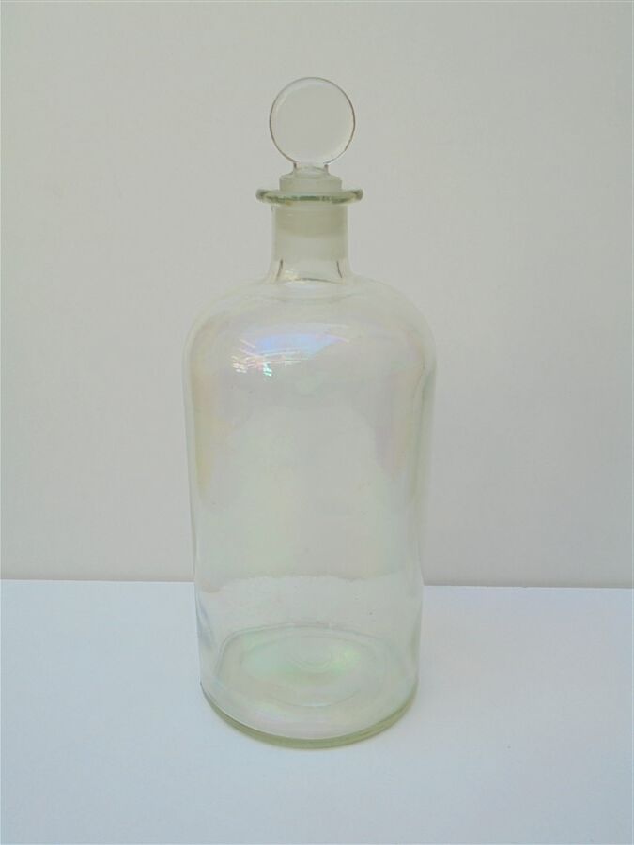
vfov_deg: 49.0
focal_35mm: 38
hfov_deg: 37.7
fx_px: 928
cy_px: 422
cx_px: 317
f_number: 4.2
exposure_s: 1/80
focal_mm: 6.9
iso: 100
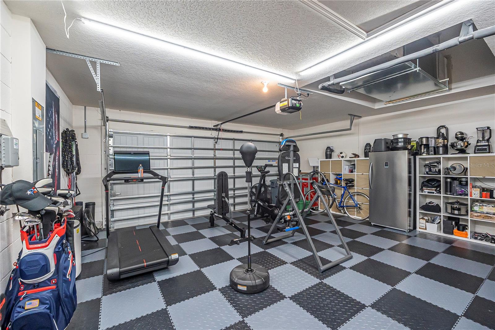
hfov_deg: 100.4
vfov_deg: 77.3
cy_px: 165
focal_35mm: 15
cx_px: 248
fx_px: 206
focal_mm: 10
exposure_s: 1/160
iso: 1600
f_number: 4
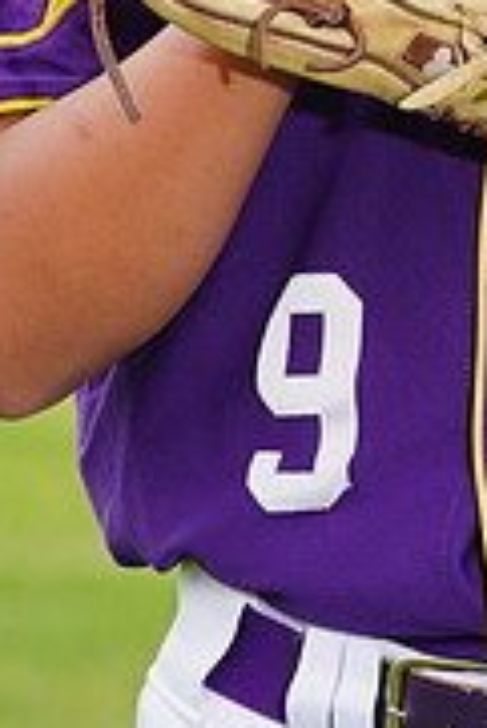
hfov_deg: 1.7
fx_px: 16626
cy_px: -249
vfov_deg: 2.5
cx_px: 549
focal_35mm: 821
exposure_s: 1/250
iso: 200
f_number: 9
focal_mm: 256
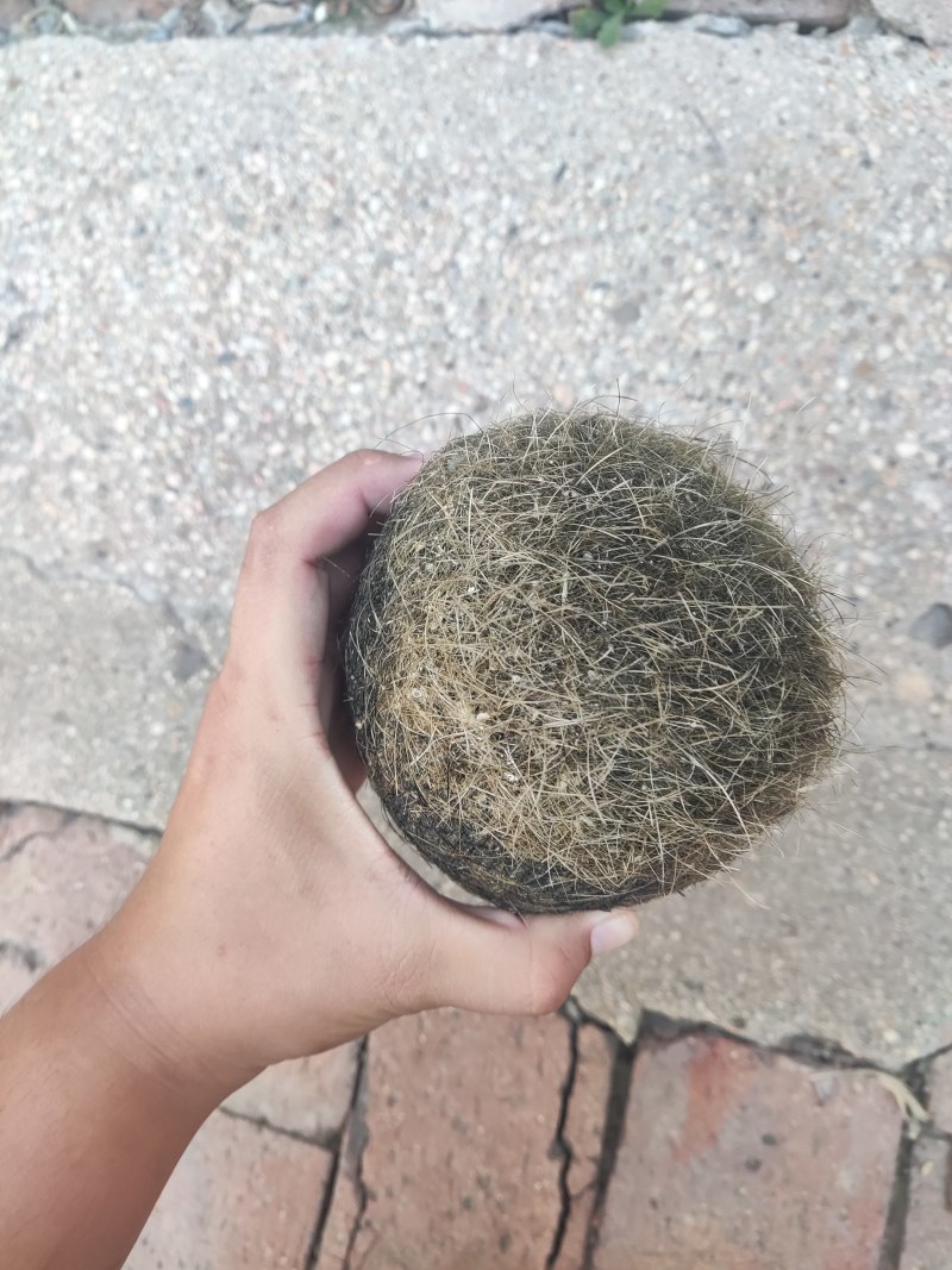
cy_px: 635
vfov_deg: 69.4
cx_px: 476
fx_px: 917
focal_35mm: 25
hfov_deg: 54.9
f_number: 1.79
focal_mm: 4.71
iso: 95
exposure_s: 1/50
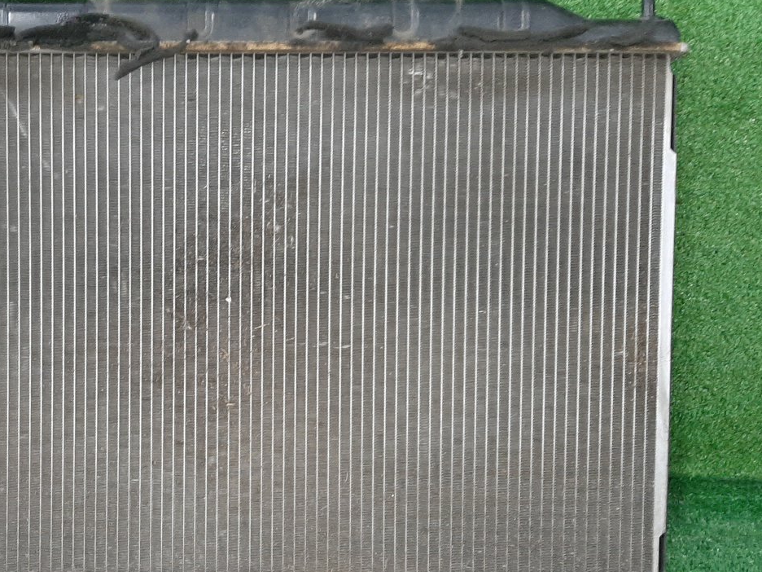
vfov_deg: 35.9
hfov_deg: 45.2
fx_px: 881
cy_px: 319
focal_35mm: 40
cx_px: 192
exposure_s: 1/25
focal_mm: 3.93
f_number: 1.7
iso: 244
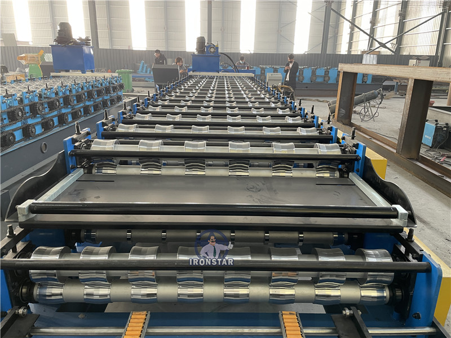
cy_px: 169
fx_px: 339
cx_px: 226
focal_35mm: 26
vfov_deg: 53.1
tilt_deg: -17.6
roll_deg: -1.1
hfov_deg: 67.3
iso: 125
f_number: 1.6
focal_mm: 4.2
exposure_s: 1/63
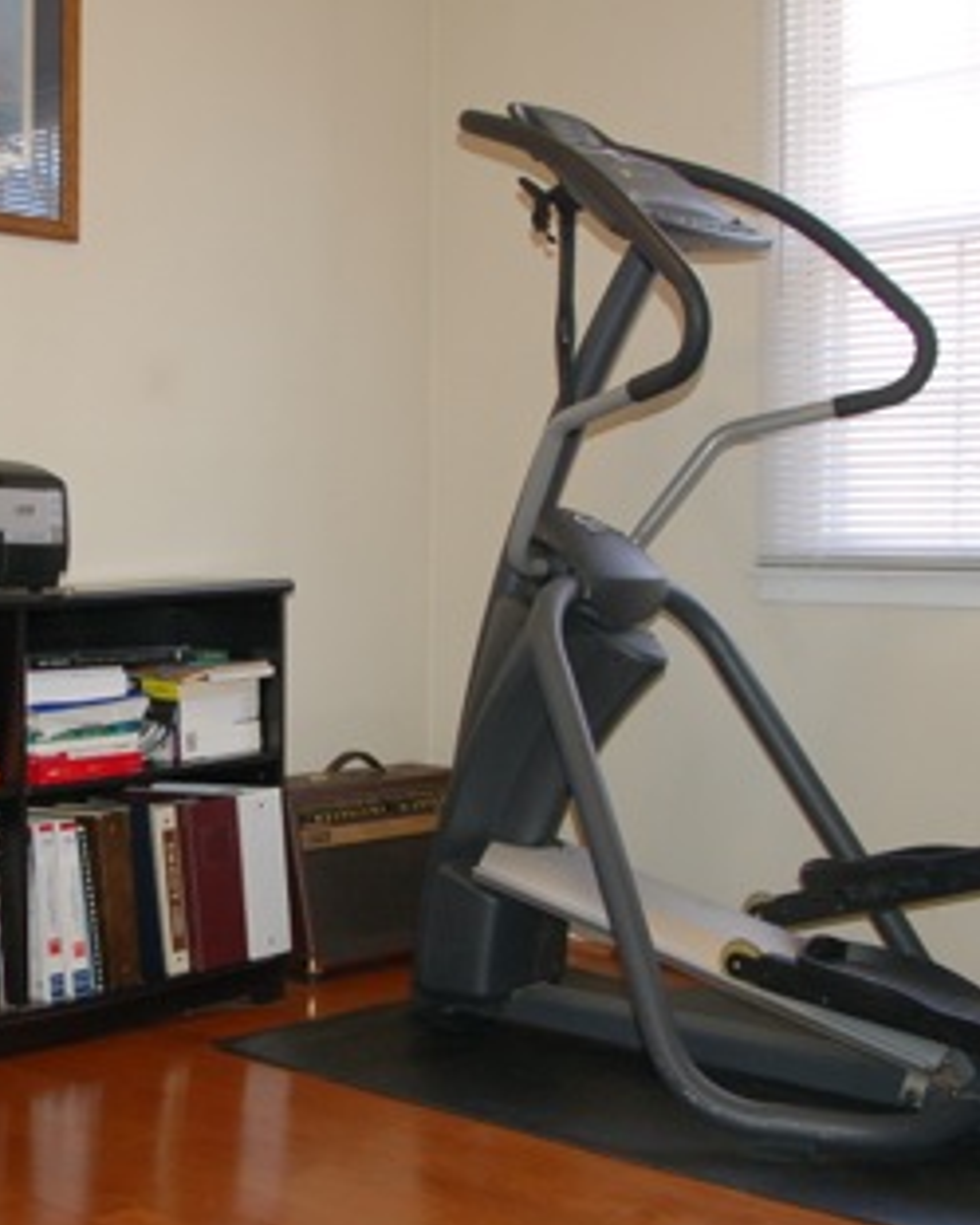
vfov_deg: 36.0
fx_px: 1884
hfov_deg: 28.4
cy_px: 674
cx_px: 169
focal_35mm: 52
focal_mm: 18
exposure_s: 1/60
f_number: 3.8
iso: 400
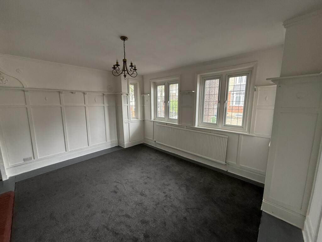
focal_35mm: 14
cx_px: 161
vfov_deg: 85.7
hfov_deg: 102.1
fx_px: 130
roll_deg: -0.6
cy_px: 121
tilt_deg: -8.4
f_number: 2.2
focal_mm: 2.22
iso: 160
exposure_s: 1/99
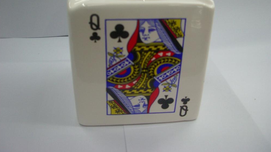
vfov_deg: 30.2
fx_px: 280
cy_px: 50
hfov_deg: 51.6
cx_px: 135
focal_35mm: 39
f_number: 2.6
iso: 200
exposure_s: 1/25
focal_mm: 5.8
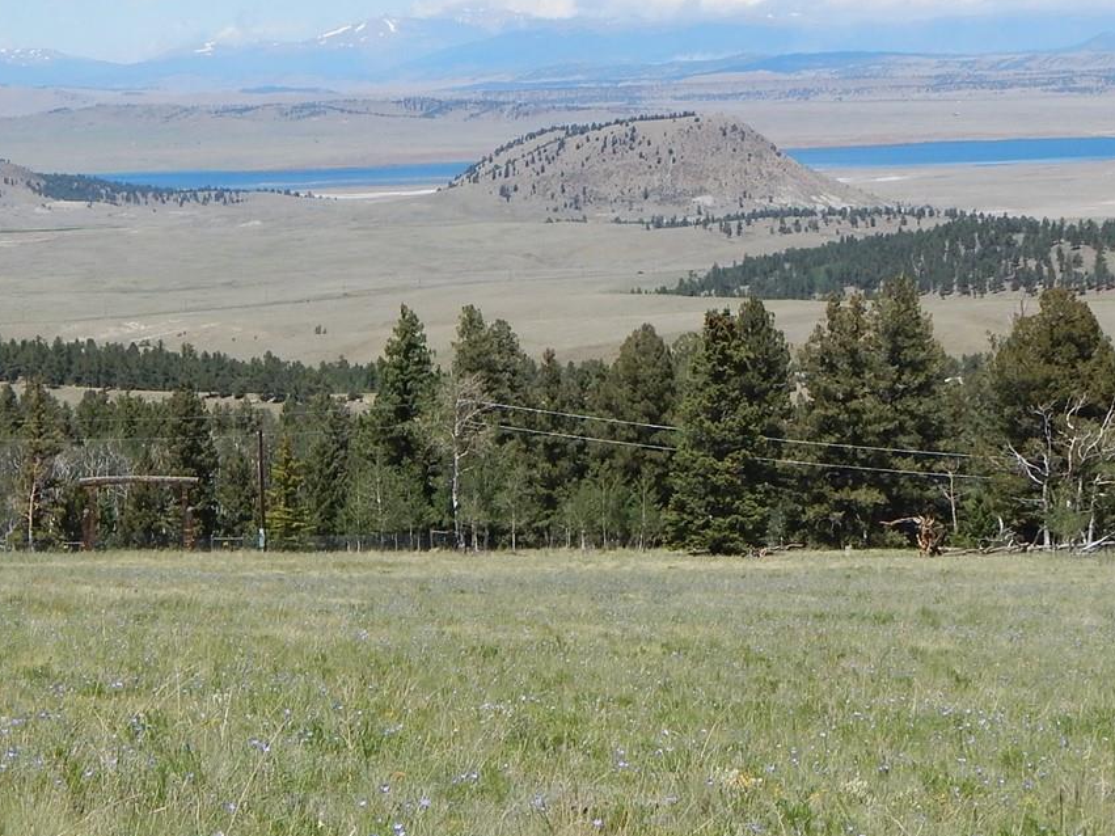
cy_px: 384
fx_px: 4541
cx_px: 829
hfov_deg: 13.9
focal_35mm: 141
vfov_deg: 10.5
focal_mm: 13.5
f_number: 4.2
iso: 125
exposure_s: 1/1500
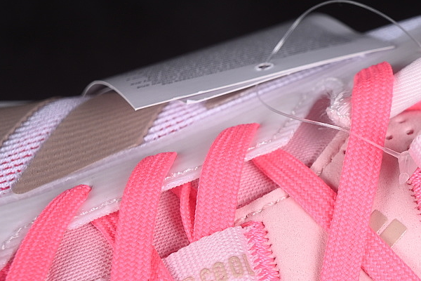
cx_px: 369
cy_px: 222
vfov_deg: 10.1
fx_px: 1579
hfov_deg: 15.0
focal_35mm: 135
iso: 160
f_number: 7.1
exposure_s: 1/80
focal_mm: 50
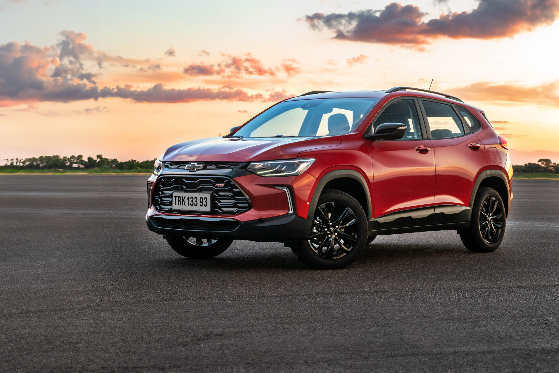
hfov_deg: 28.8
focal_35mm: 70
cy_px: 186
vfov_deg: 19.5
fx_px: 1087
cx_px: 280
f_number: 11
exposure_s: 1/13
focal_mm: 70
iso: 1250
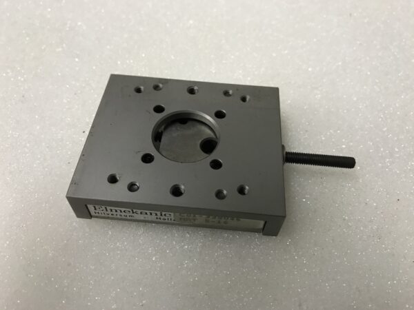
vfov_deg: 49.7
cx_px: 207
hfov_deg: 63.4
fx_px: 335
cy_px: 155
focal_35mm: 28
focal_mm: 3.99
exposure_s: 1/17
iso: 40
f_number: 1.8
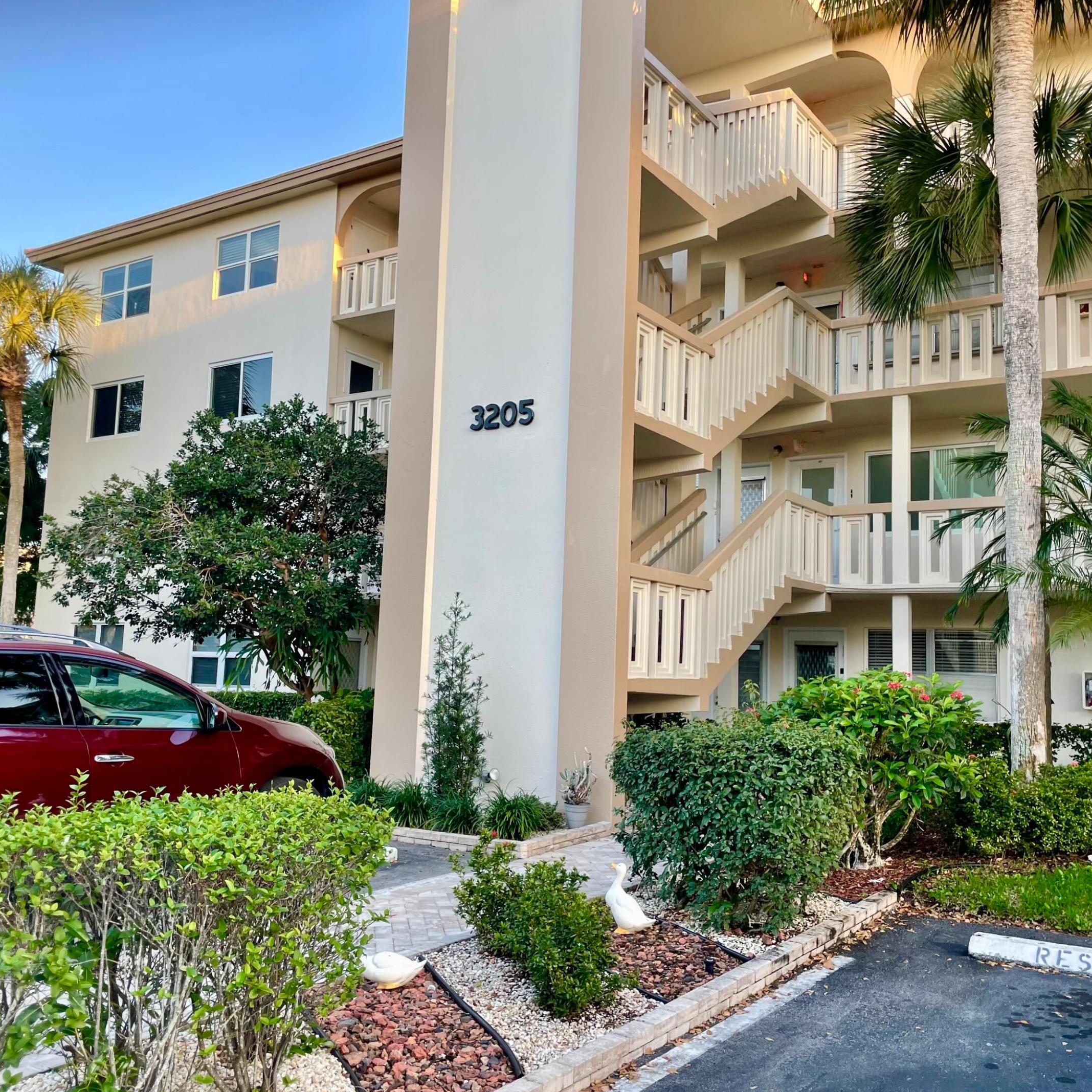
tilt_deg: +6.9
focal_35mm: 31
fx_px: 1106
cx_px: 580
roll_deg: -1.5
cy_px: 551
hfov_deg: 52.5
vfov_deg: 52.5
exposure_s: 1/159
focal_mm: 4.2
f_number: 1.6
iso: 32
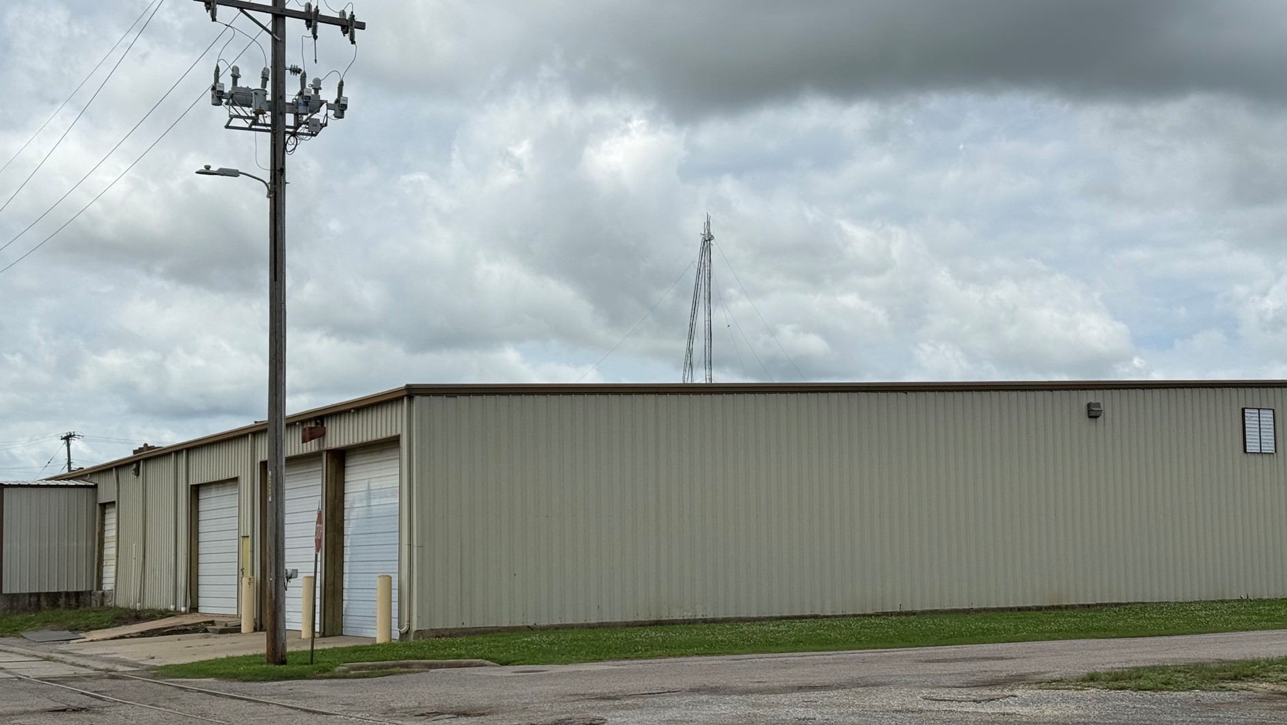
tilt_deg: +5.1
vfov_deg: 22.6
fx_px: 1809
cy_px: 424
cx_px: 637
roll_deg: +1.3
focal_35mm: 53
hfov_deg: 39.2
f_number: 1.78
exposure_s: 1/9901
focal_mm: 6.76
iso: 64
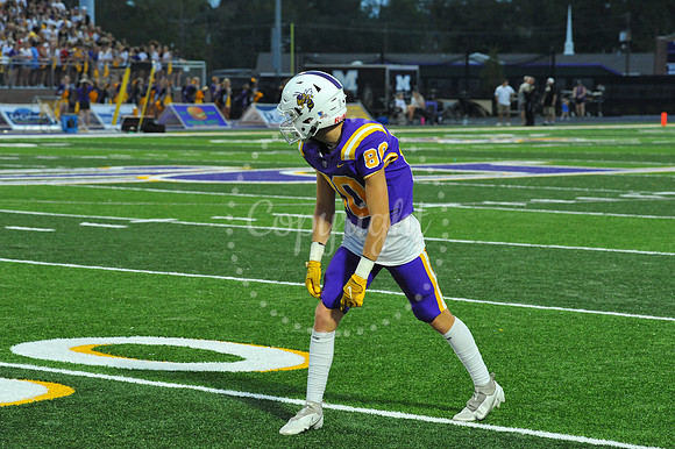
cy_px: 224
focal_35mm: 125
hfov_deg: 16.4
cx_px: 338
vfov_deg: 11.0
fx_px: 2342
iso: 3200
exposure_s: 1/320
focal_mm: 125
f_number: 7.1
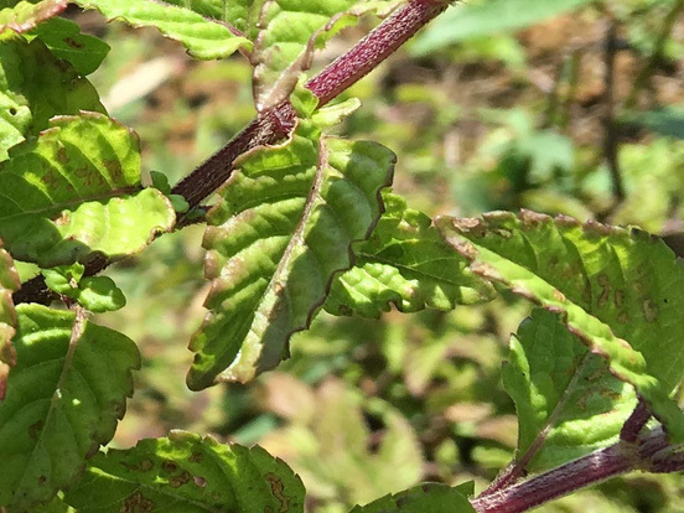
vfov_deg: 14.0
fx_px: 2075
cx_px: -255
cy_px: 100
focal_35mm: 105
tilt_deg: -48.9
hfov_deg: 17.3
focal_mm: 4.15
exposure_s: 1/974
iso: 25
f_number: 2.2
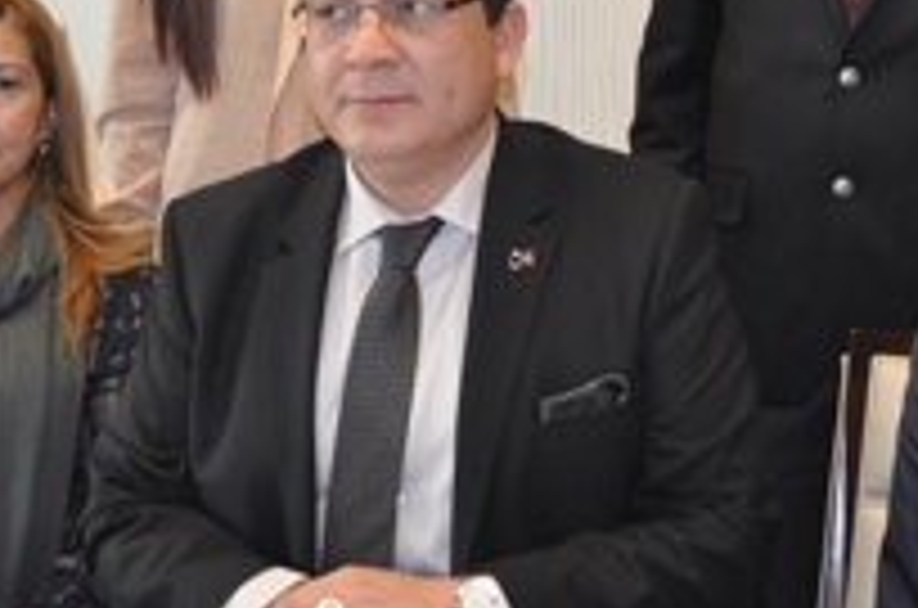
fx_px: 1679
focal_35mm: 66
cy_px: 63
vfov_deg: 20.1
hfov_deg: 30.3
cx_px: 639
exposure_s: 1/125
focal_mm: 20
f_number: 3.8
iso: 720
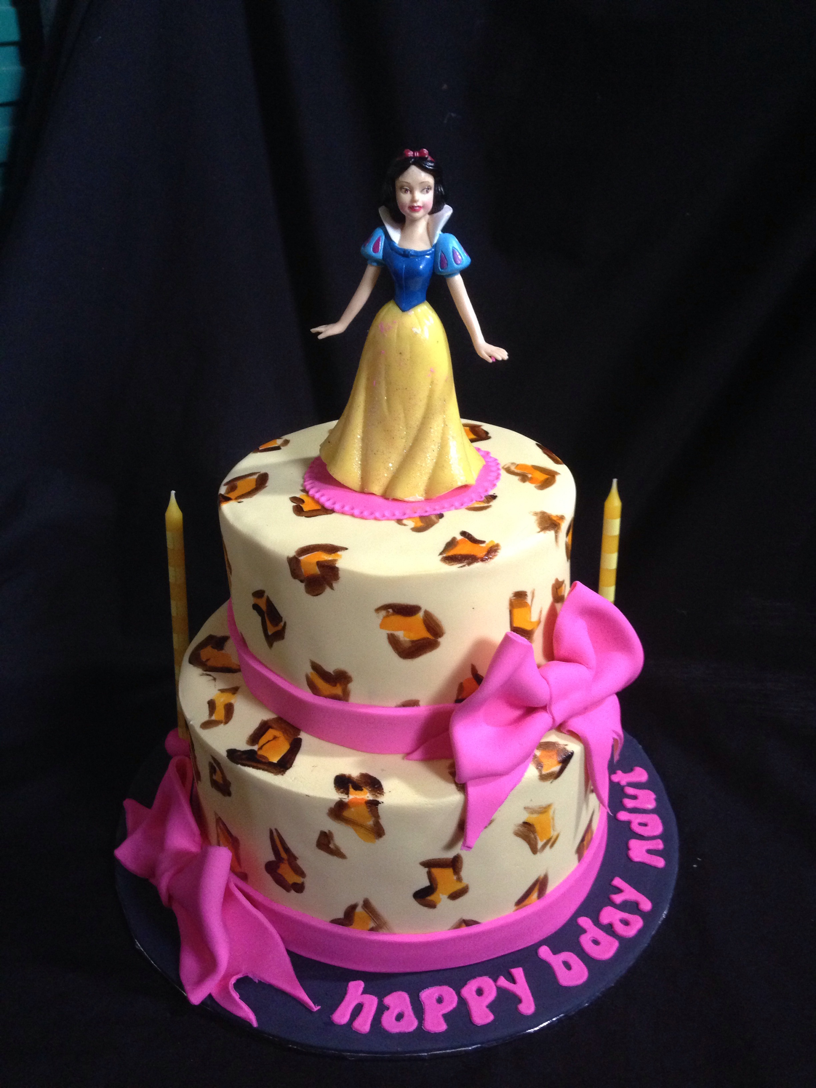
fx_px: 1037
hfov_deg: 42.9
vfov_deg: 55.4
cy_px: 544
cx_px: 408
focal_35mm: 33
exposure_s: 1/20
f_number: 2.4
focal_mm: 4.13
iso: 320
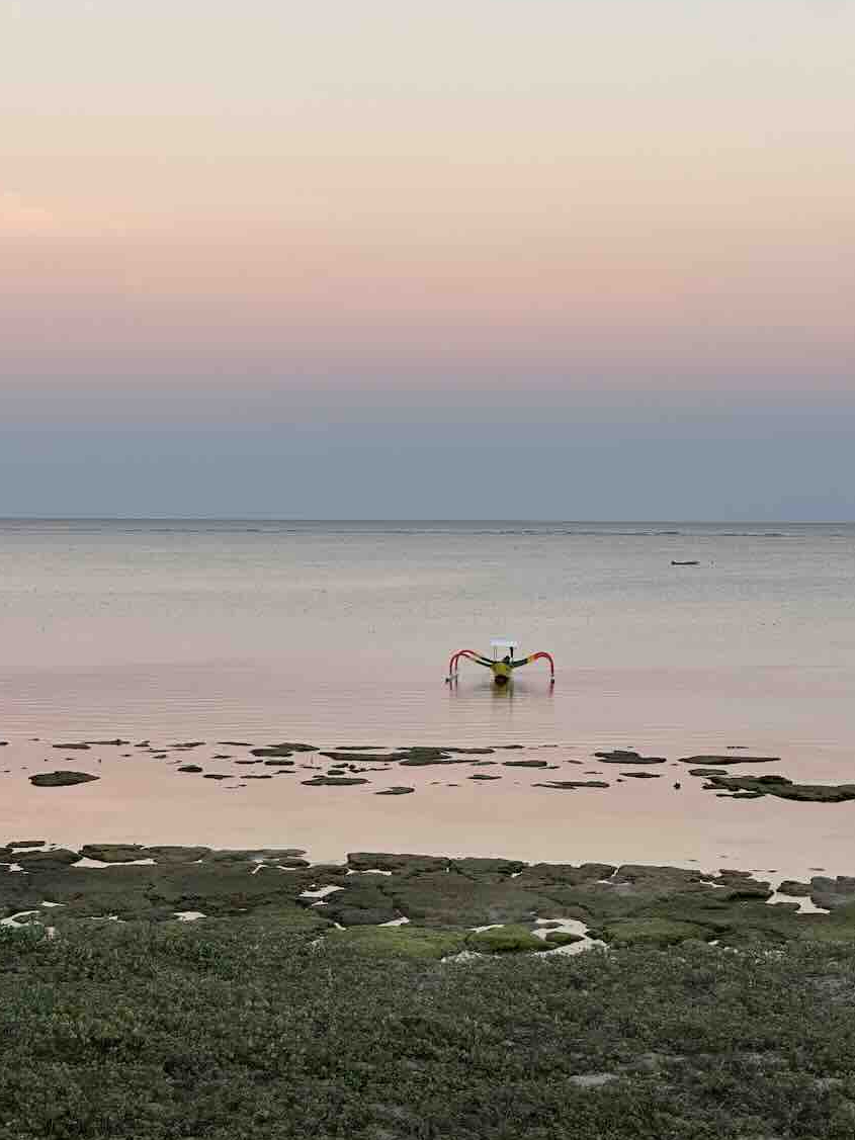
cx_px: 443
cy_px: 544
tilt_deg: -0.5
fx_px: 2701
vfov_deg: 23.8
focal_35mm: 82
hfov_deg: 18.0
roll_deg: -1.0
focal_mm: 9
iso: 100
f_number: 2.8
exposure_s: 1/99
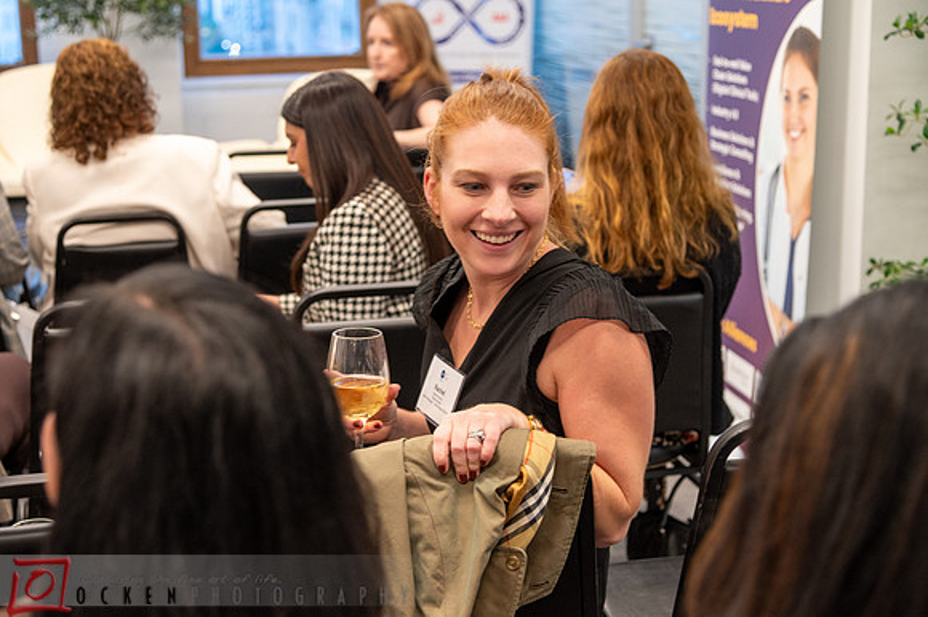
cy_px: 320
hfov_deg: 35.2
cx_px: 434
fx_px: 1460
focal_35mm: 57
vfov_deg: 23.9
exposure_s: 1/100
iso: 1600
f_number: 4
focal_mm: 52
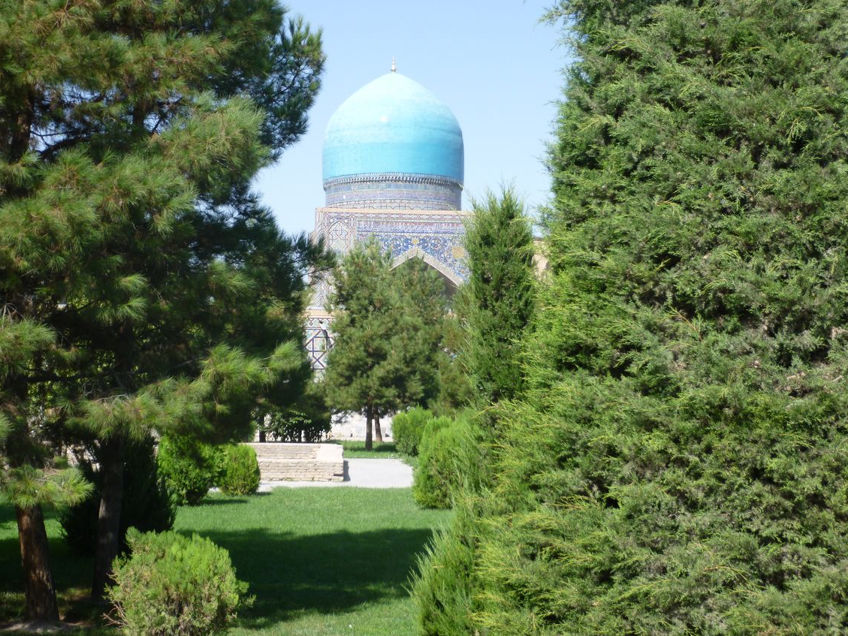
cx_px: 398
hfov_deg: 28.6
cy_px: 317
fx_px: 1666
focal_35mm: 68
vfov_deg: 21.6
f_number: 4.5
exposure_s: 1/320
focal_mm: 11.5
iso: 100
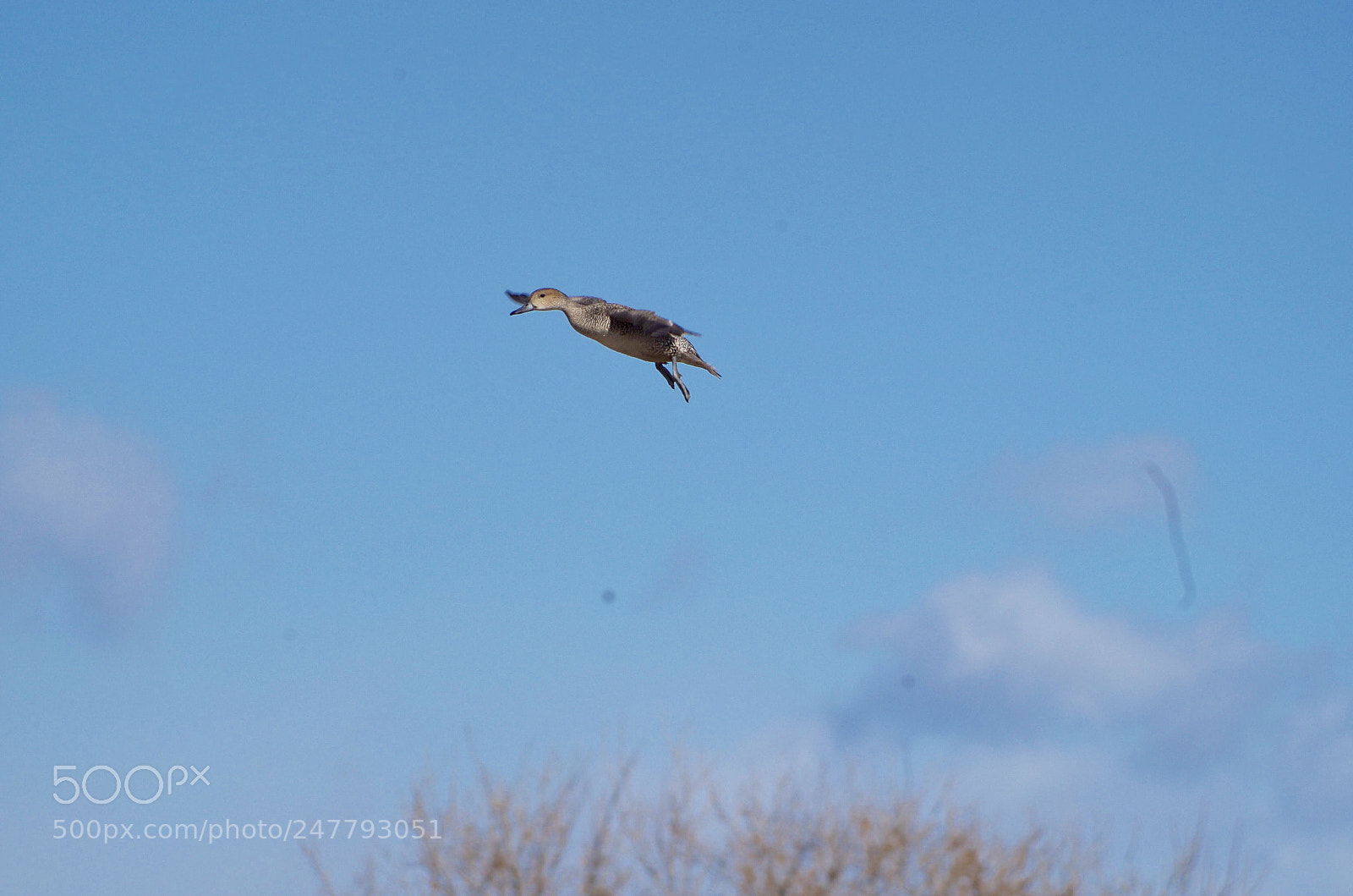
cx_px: 676
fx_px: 16874
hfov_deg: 4.6
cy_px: 448
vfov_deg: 3.0
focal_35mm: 450
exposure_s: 1/800
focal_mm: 300
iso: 100
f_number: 10
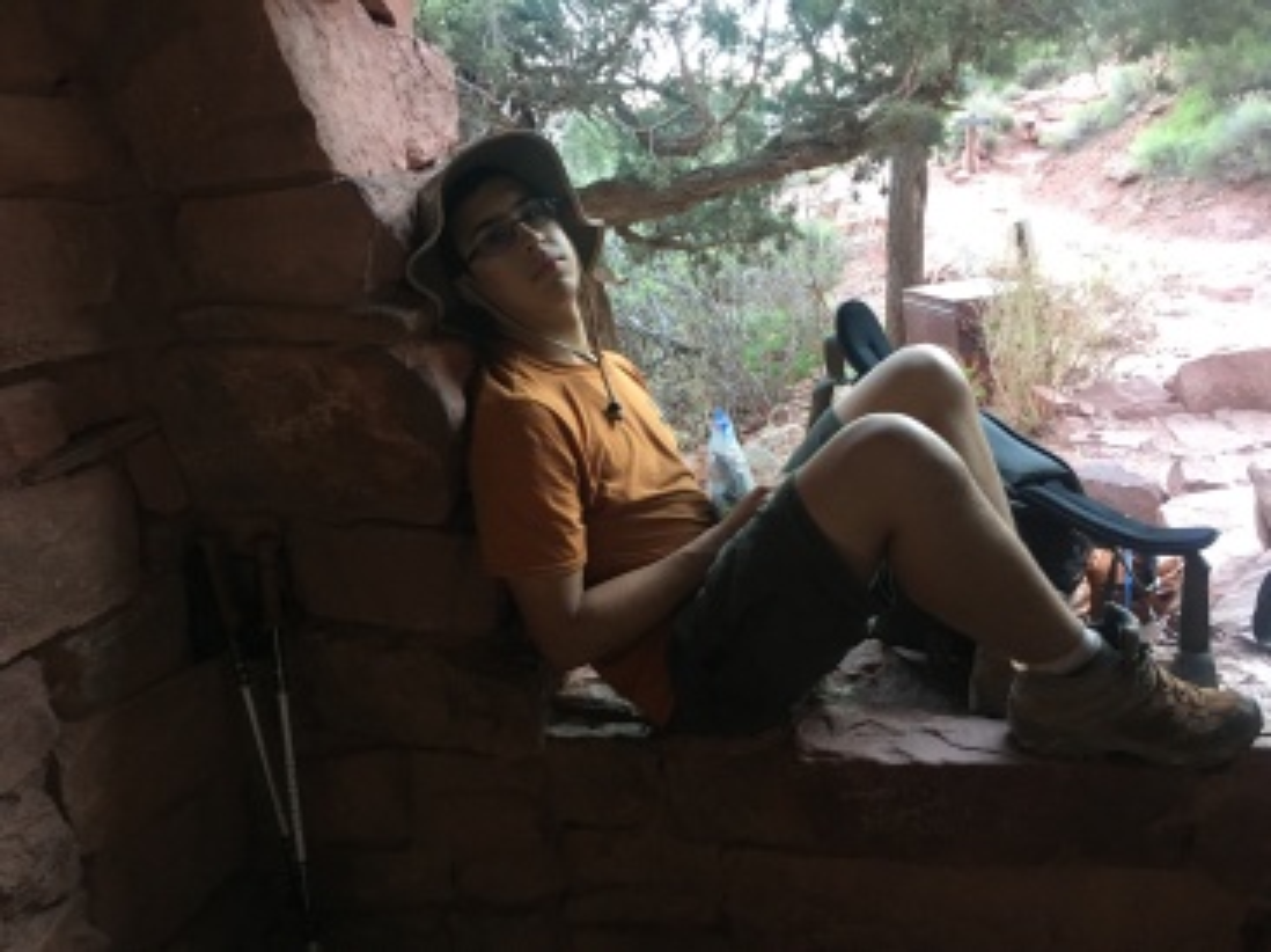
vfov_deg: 48.2
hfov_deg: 61.7
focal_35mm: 29
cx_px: 636
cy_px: 476
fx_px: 1064
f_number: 2.2
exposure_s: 1/30
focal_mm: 4.15
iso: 160
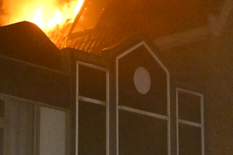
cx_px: 100
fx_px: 1035
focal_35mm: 160
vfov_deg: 8.6
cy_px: 84
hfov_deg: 12.8
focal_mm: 29
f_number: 4
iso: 10000
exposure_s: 1/80
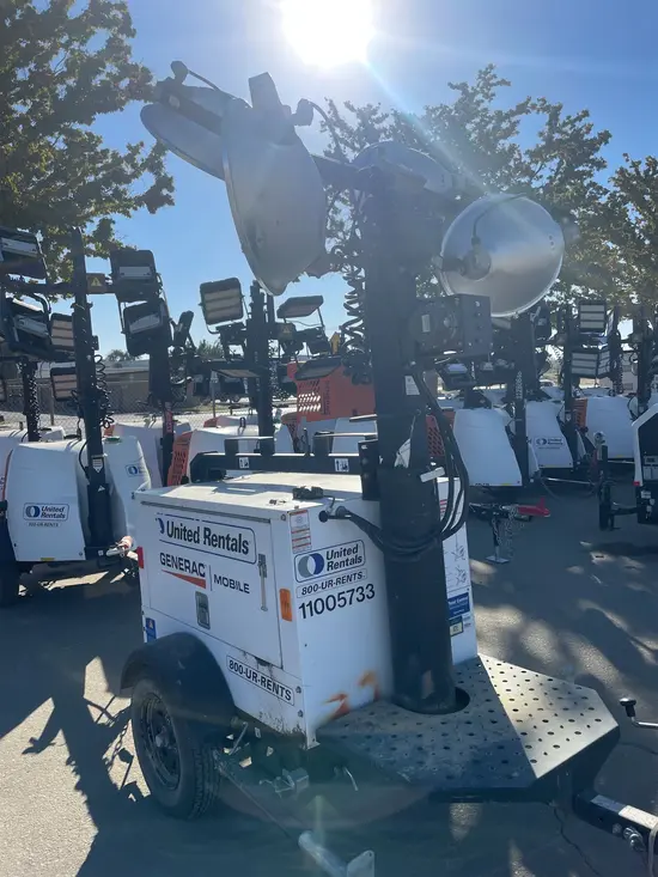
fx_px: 659
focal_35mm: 26
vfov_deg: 67.3
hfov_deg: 53.1
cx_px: 329
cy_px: 438
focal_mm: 4.2
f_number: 1.6
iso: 32
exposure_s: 1/4132
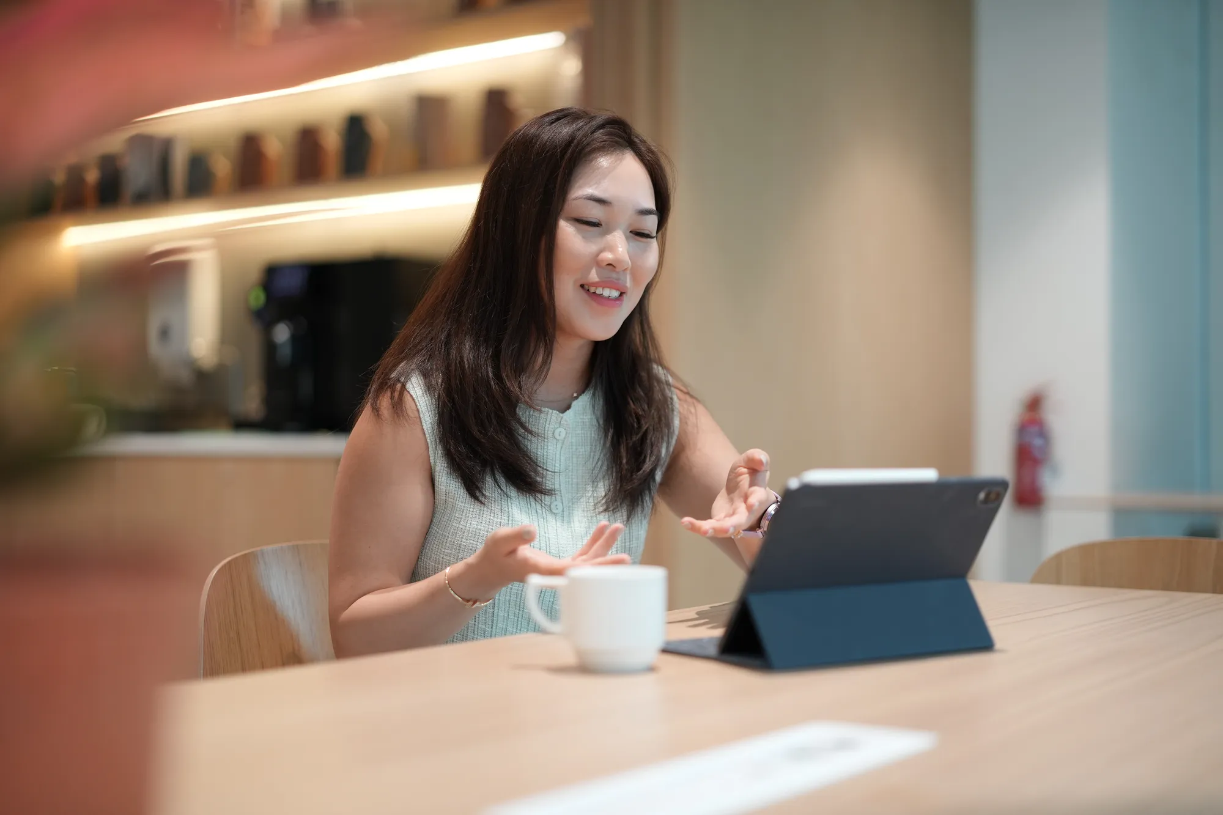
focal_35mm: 50
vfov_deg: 27.0
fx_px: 1698
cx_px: 612
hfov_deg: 39.6
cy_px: 408
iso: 400
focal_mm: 50
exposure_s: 1/200
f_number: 1.4
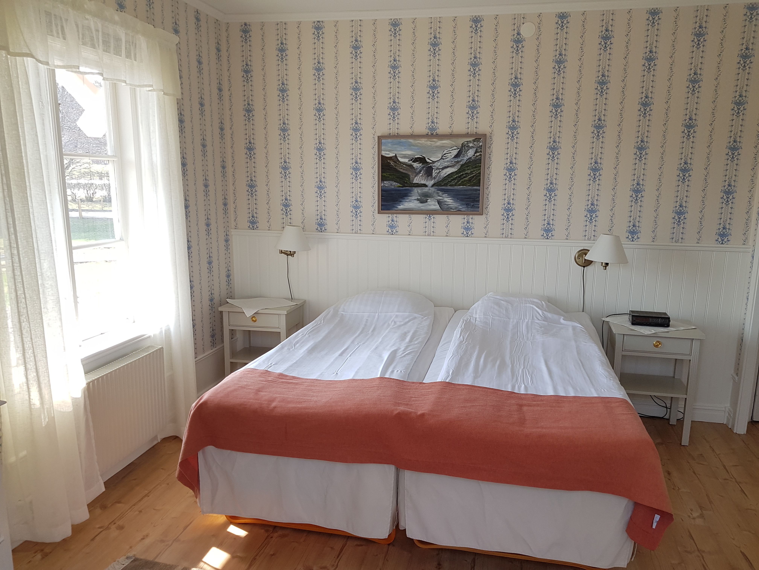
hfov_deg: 67.3
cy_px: 285
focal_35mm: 26
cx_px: 380
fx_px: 570
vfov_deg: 53.1
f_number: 1.7
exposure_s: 1/160
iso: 50
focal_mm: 4.2
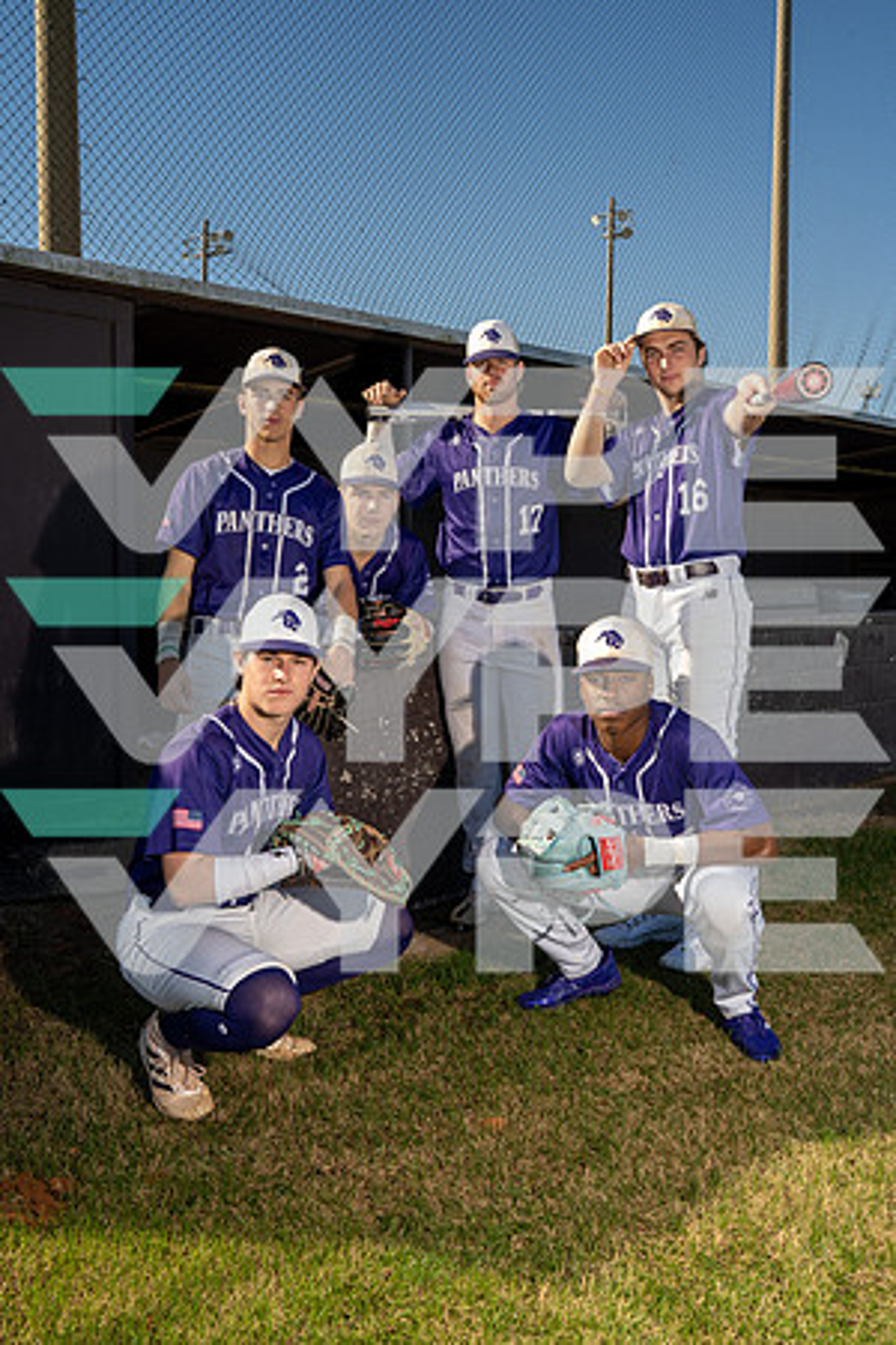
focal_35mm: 35
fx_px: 1307
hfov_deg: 37.9
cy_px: 672
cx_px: 448
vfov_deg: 54.4
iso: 64
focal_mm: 35
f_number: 7.1
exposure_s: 1/250
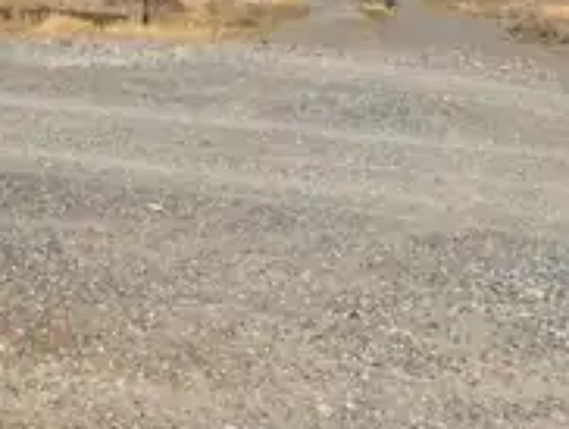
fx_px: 938
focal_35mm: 57
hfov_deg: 30.8
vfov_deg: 24.3
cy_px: -25
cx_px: -28
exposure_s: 1/7692
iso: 50
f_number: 1.6
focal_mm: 5.96
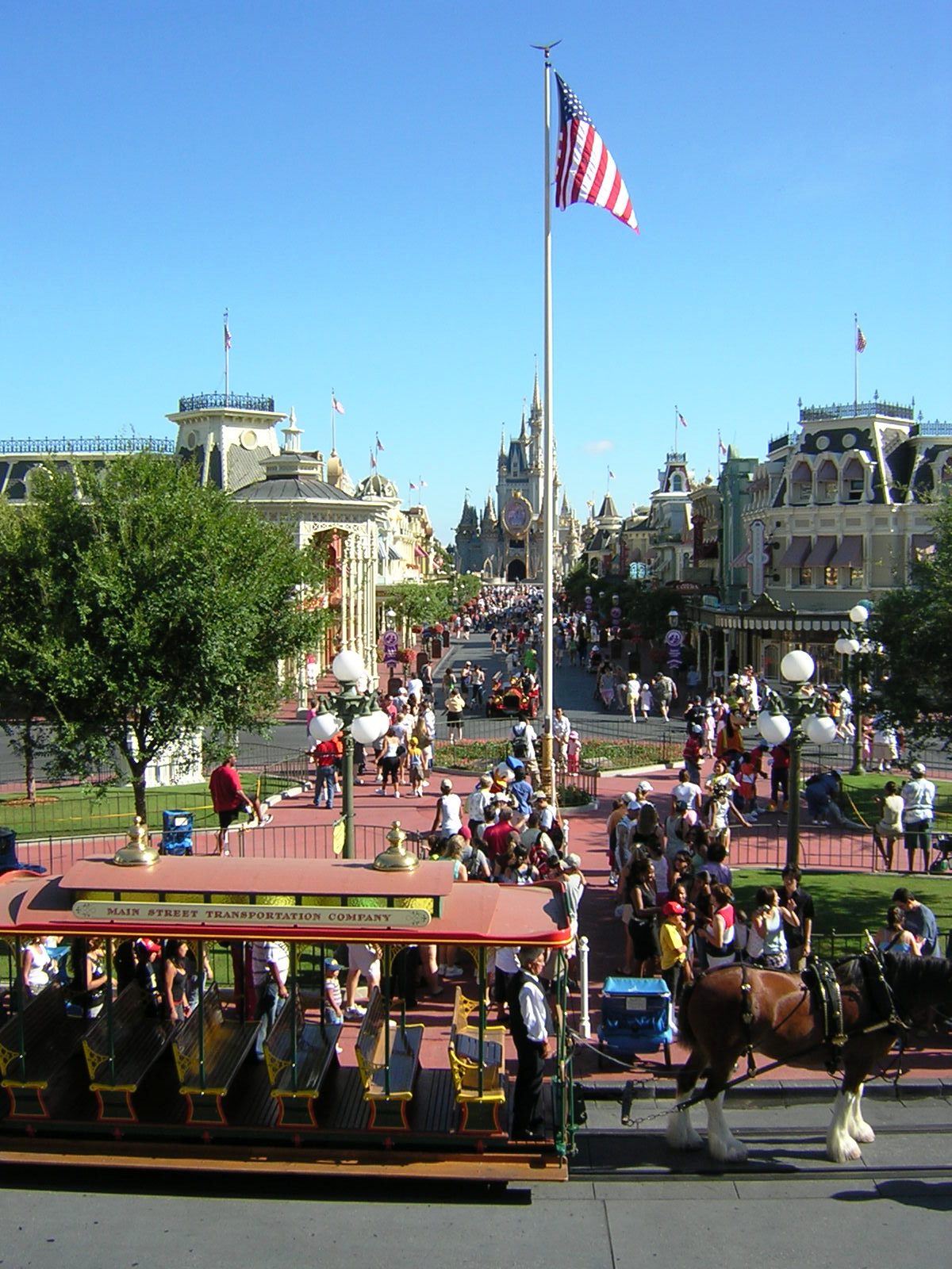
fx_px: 1320
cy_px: 634
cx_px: 476
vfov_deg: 51.4
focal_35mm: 36
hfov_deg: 39.7
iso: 100
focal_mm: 4.7
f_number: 5.2
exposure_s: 1/243
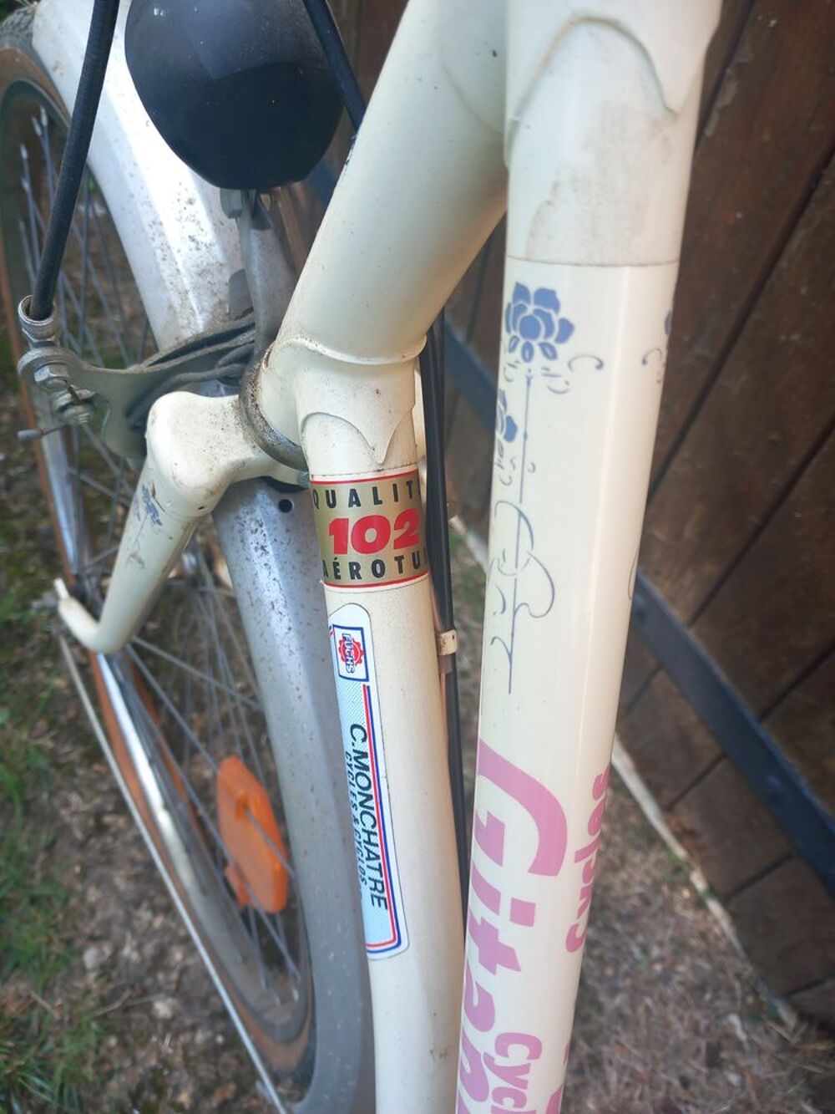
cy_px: 557
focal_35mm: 27
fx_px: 868
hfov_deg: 51.4
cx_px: 418
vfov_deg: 65.3
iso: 20
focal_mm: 4
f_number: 1.8
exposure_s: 1/50
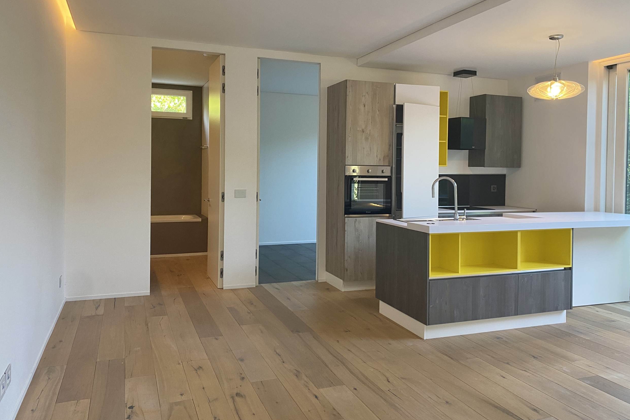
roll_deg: -0.2
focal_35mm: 28
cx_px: 317
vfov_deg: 46.3
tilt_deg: -1.0
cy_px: 182
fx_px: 490
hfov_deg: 65.5
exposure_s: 1/59
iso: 125
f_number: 1.8
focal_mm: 4.25
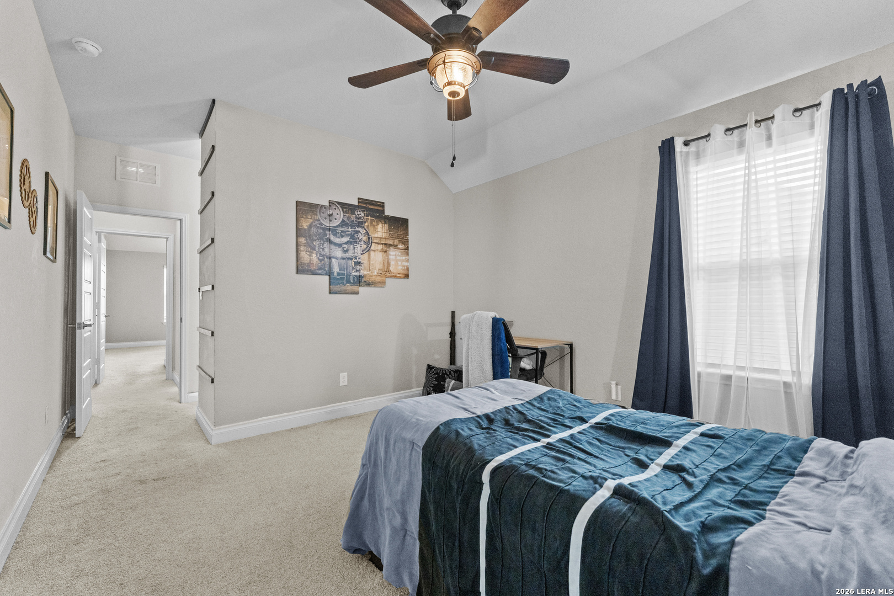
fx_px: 377
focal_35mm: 15
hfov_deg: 99.6
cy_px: 298
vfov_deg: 76.6
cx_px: 447
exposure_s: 1/30
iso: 2000
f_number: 7.1
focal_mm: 15.2
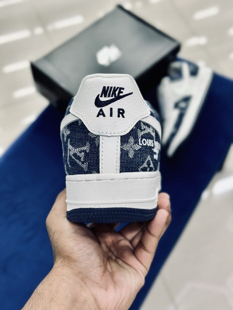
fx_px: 431
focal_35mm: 48
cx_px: 116
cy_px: 155
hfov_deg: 30.3
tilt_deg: -56.3
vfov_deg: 39.7
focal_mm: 6.86
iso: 64
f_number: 1.78
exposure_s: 1/100
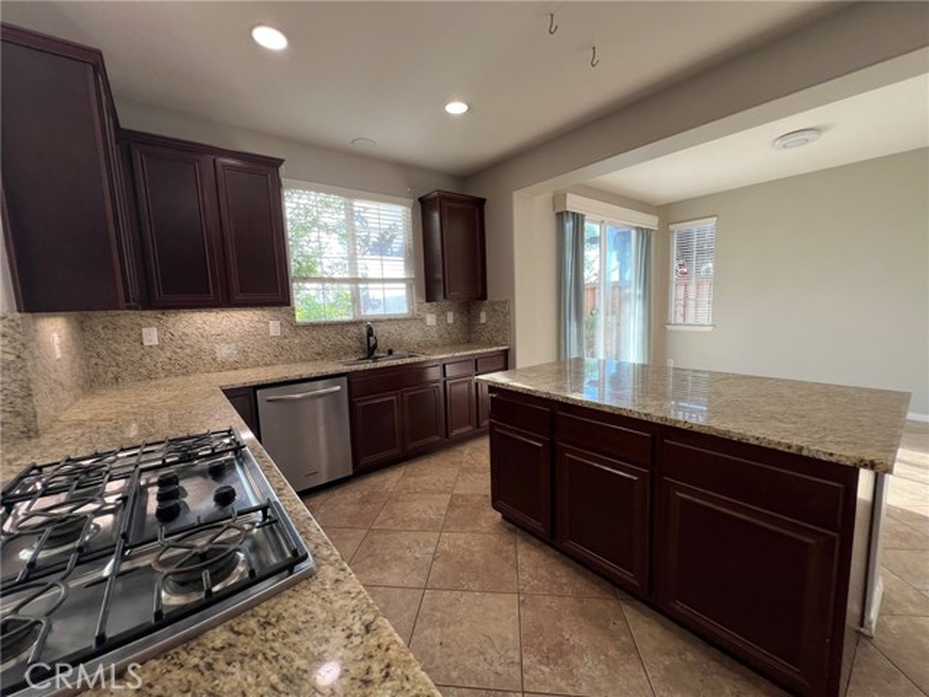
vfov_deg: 89.9
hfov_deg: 106.2
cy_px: 348
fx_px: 349
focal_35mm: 13
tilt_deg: -6.9
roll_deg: +1.3
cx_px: 464
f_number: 1.8
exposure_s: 1/120
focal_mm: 1.57
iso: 50
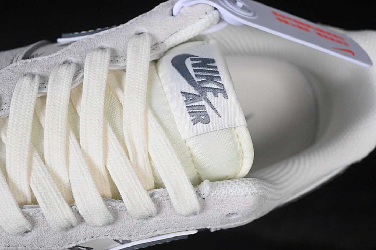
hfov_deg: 27.0
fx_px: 783
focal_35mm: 75
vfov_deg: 18.2
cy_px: 125
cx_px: 188
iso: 160
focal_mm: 50
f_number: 7.1
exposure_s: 1/80
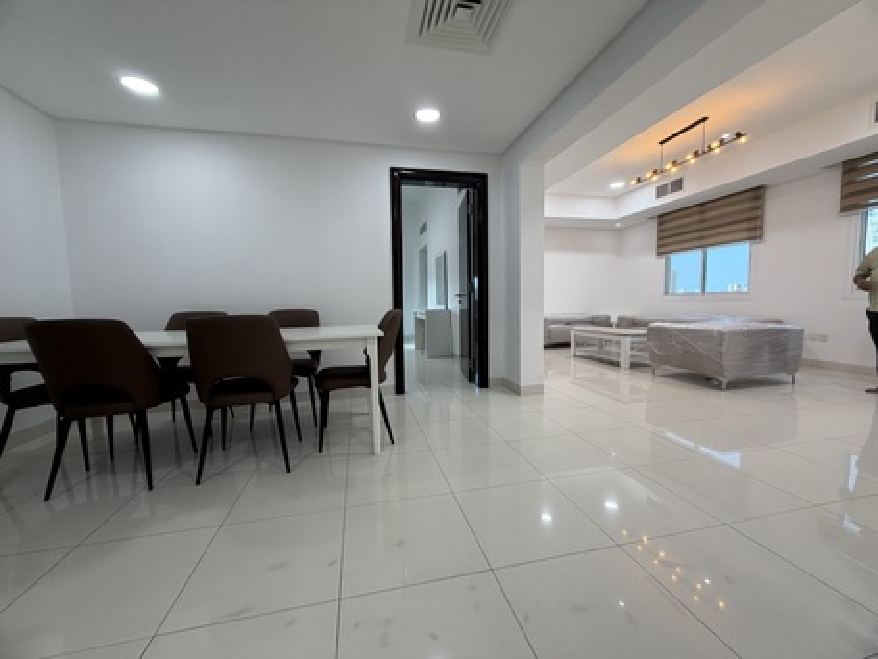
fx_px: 355
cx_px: 439
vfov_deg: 85.7
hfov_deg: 102.0
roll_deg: +0.5
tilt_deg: -3.1
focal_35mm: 14
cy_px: 330
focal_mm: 2.22
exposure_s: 1/100
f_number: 2.2
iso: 125
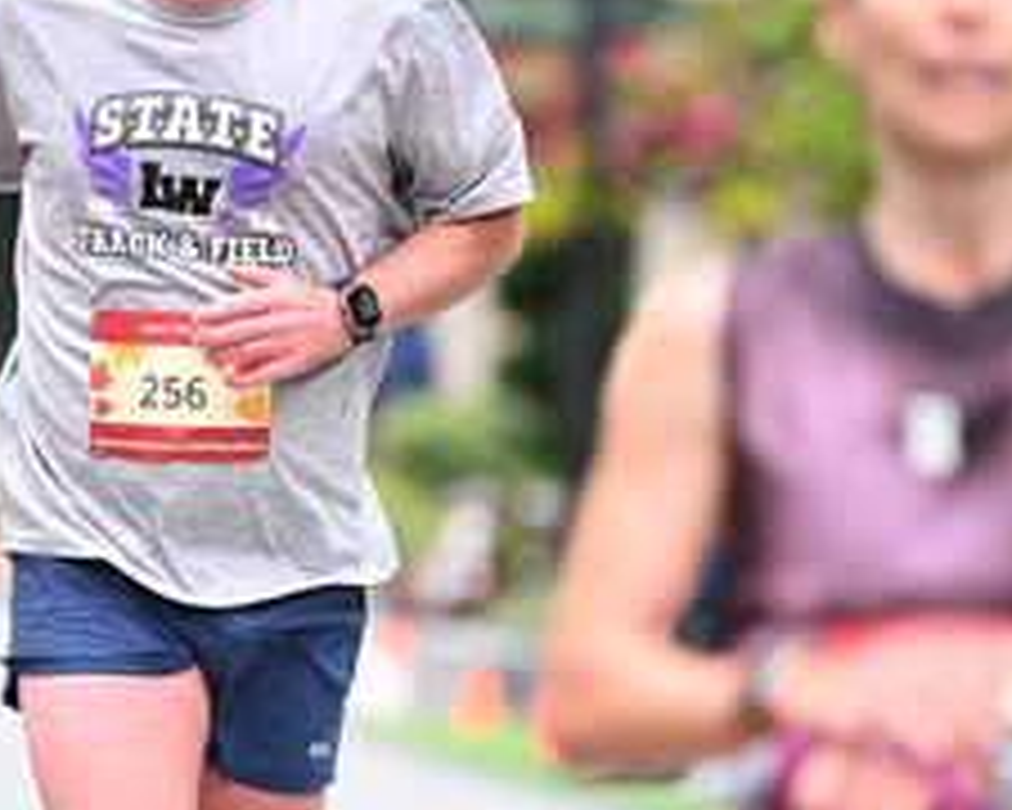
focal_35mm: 425
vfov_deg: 3.6
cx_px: 268
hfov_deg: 4.6
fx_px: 12729
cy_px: 396
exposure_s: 1/1250
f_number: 2.8
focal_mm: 185
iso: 1250
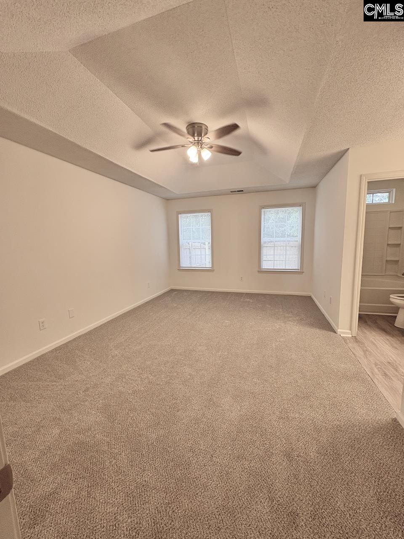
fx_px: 218
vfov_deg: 102.1
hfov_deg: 85.7
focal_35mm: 14
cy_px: 270
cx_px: 202
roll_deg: +1.2
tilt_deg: -7.3
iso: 125
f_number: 2.2
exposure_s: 1/60
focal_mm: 2.22
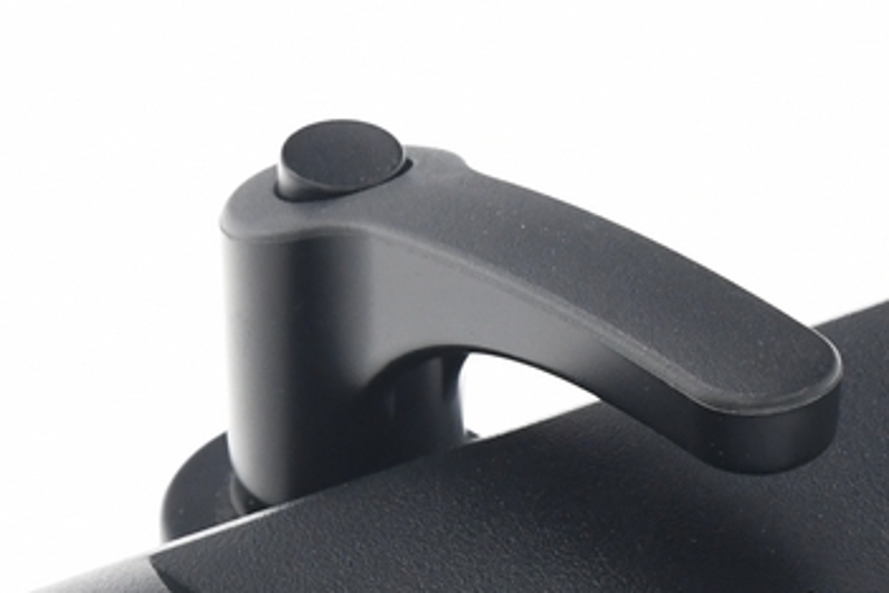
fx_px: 7284
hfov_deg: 7.0
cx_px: 717
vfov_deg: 4.6
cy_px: 993
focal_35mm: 295
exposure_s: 1/125
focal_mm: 46
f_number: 7.1
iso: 1000
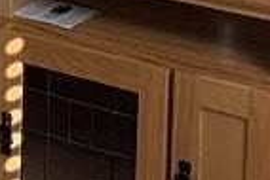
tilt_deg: -5.3
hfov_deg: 10.3
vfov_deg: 6.6
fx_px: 1441
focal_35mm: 192
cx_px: -169
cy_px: -337
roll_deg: -0.7
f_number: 1.8
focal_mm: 4.25
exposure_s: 1/60
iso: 125
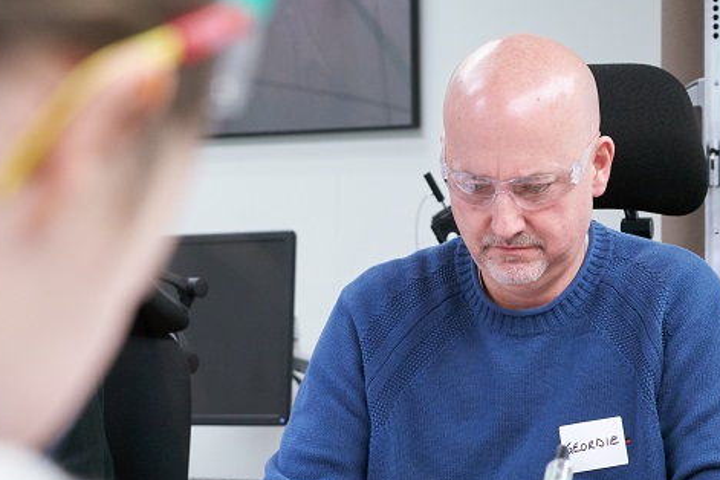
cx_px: 466
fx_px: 2380
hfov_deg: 17.2
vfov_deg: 11.5
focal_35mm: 119
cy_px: 355
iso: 3200
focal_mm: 70
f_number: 5
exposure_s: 1/125
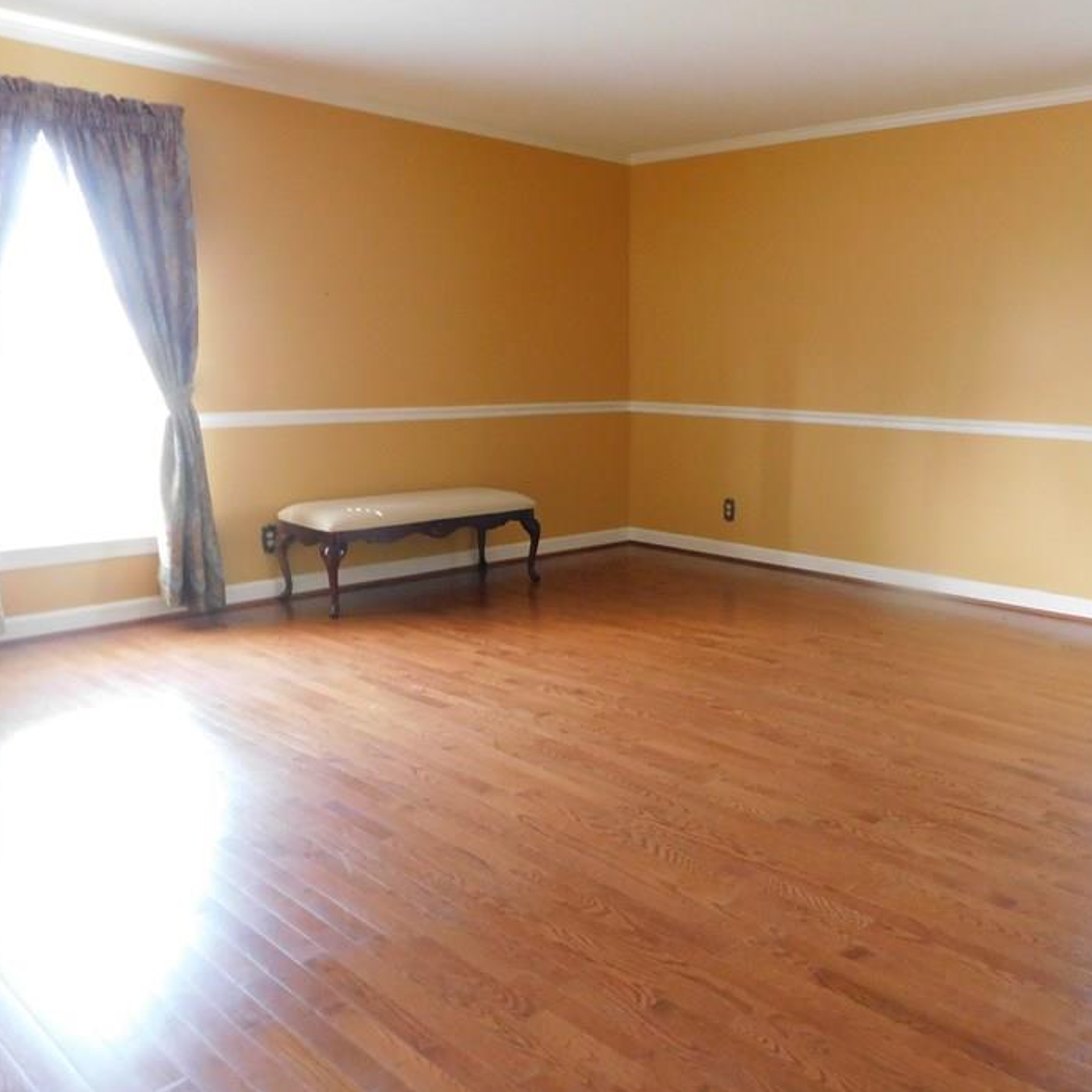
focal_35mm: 30
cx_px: 757
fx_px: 1071
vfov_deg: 54.0
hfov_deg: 52.6
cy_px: 532
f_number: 3
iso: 400
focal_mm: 4
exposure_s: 1/10
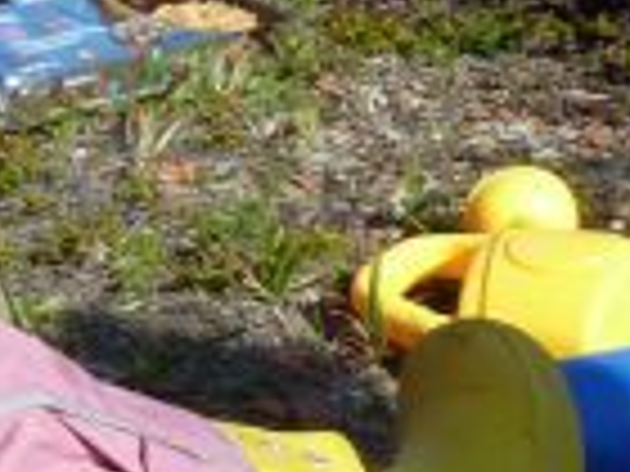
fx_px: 2603
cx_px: -621
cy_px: -328
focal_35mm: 143
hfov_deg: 12.3
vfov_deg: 9.9
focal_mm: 4.1
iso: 80
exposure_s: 1/400
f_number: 5
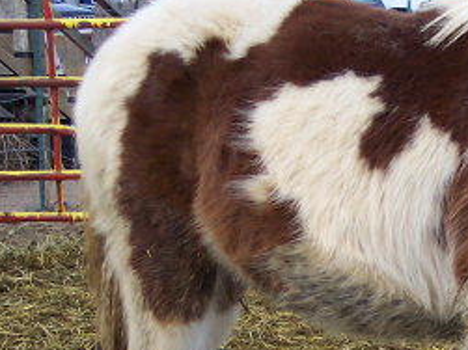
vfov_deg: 13.8
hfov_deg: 17.8
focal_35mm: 106
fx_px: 1432
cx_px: 544
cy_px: 315
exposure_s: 1/700
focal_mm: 8
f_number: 2.8
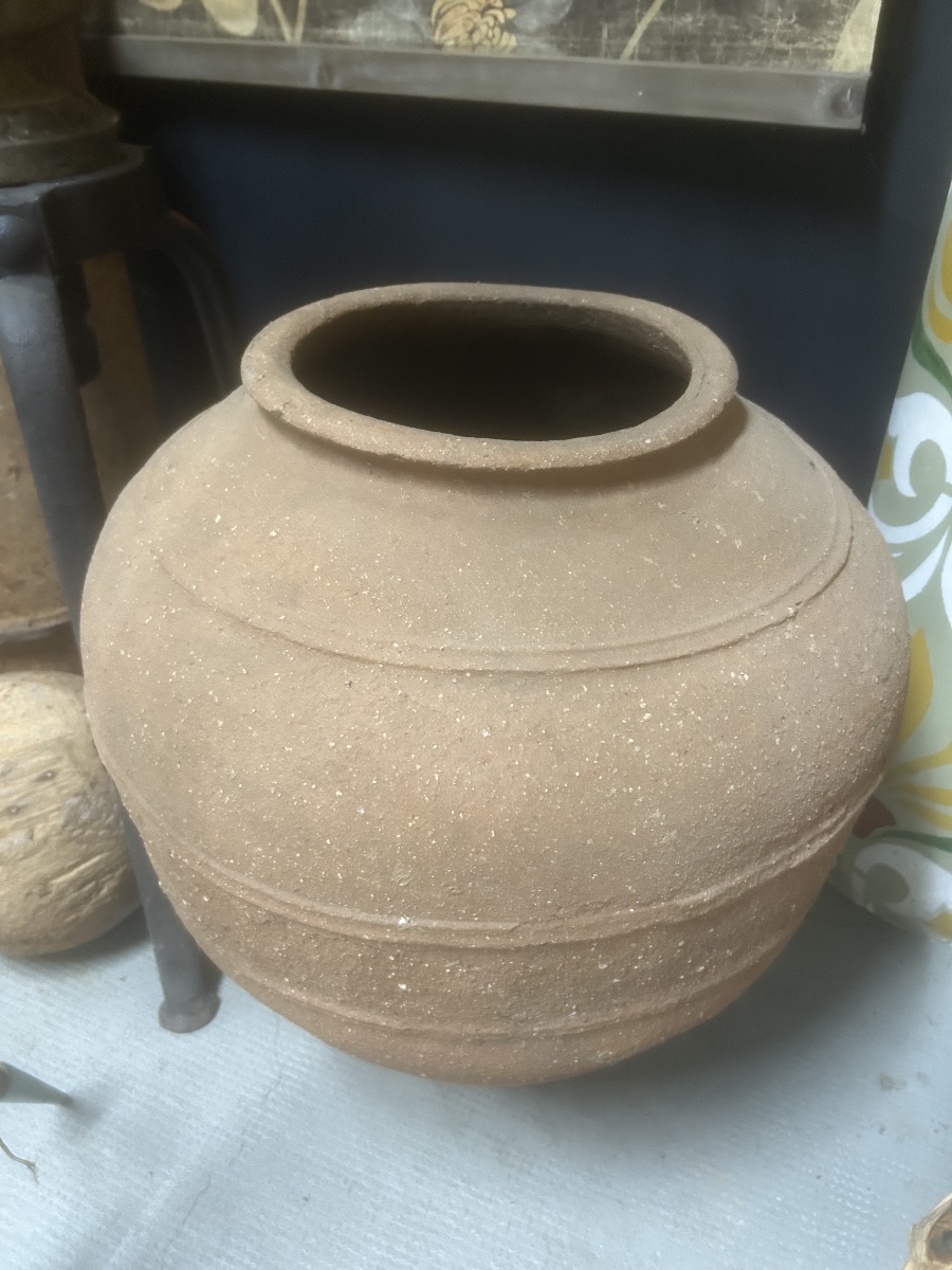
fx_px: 953
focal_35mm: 26
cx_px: 476
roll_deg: -0.5
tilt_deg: -36.0
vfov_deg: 67.3
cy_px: 635
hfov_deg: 53.1
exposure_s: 1/33
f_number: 1.5
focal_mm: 5.7
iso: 400
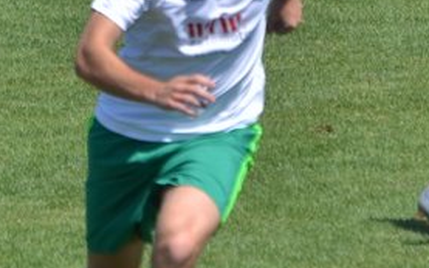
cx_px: 79
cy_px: 29
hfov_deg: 1.2
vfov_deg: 0.8
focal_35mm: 1717
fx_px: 20070
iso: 200
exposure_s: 1/1250
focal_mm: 260
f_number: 5.6
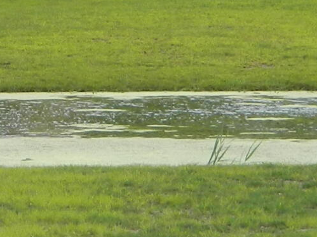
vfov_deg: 3.5
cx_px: -134
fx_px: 3854
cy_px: -309
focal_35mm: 421
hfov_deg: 4.7
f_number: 4
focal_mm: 12.6
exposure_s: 1/320
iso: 110
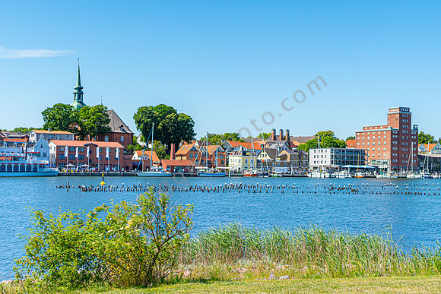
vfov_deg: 26.0
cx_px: 220
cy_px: 147
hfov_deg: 38.2
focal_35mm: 52
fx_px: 637
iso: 100
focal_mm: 35
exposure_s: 1/4000
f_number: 2
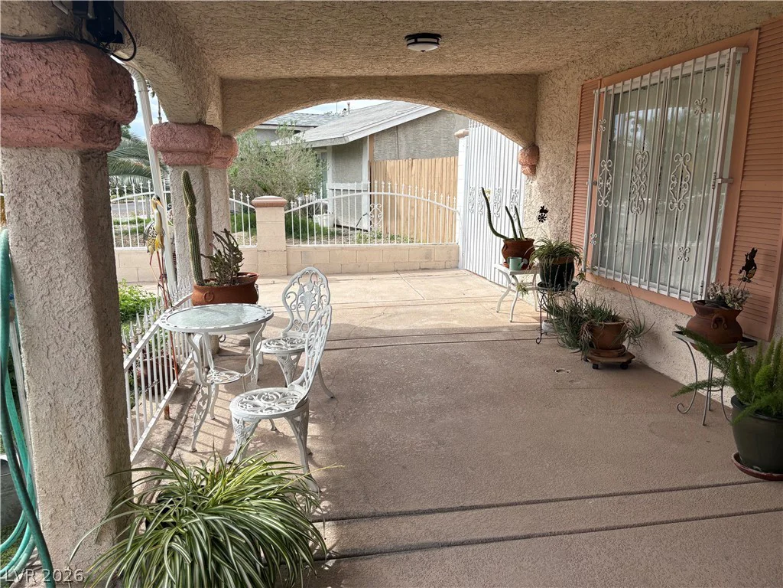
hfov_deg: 67.3
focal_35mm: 26
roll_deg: -1.3
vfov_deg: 53.1
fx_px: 588
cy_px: 294
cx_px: 392
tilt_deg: -11.9
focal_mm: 5.96
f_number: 1.6
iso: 50
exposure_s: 1/1799
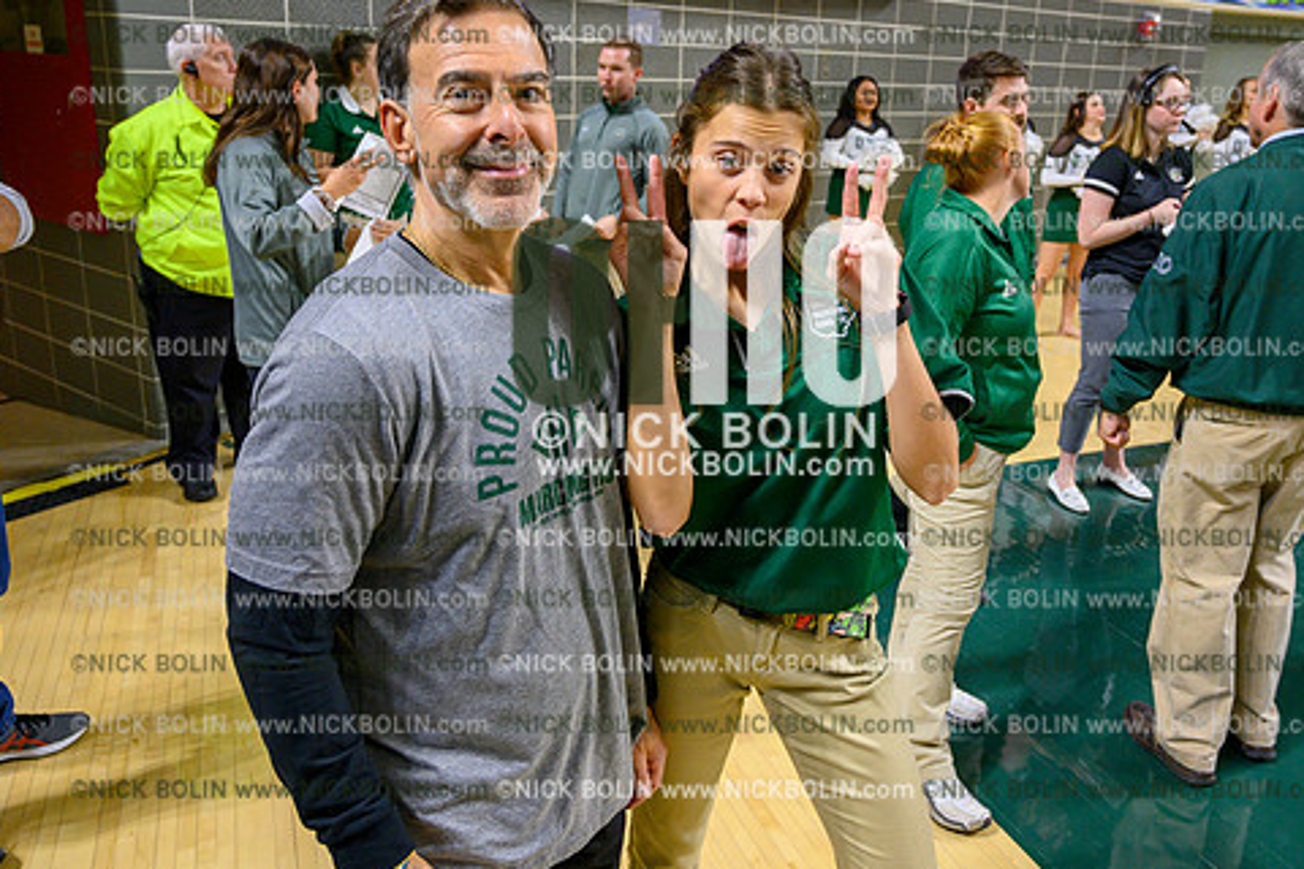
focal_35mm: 29
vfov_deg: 44.7
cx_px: 704
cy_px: 349
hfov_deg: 63.6
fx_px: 1050
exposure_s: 1/200
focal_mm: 24
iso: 3200
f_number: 4.5
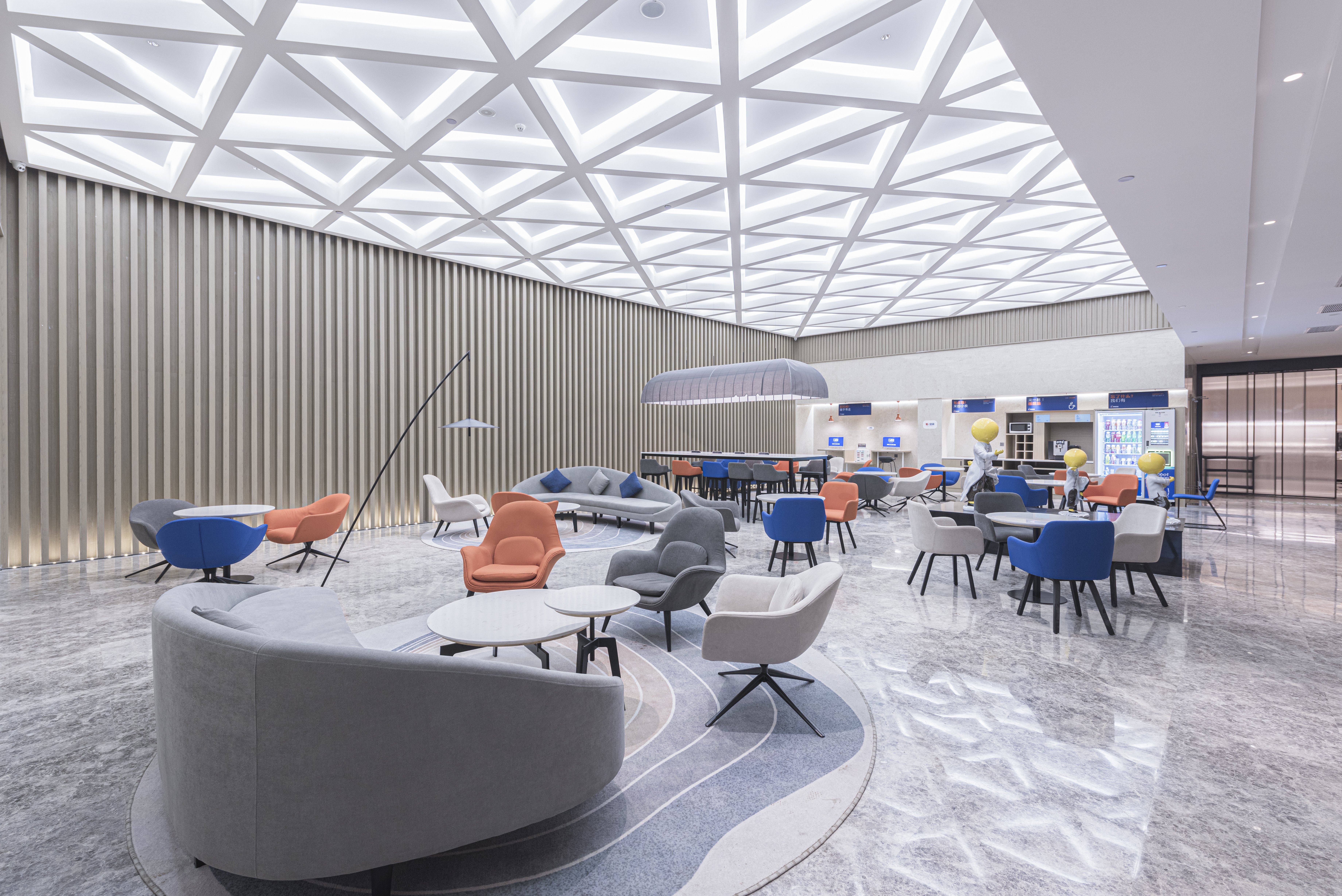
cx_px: 671
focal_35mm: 16
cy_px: 448
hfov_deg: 96.7
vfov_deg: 73.8
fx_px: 597
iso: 200
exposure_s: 1/6
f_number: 8
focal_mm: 16
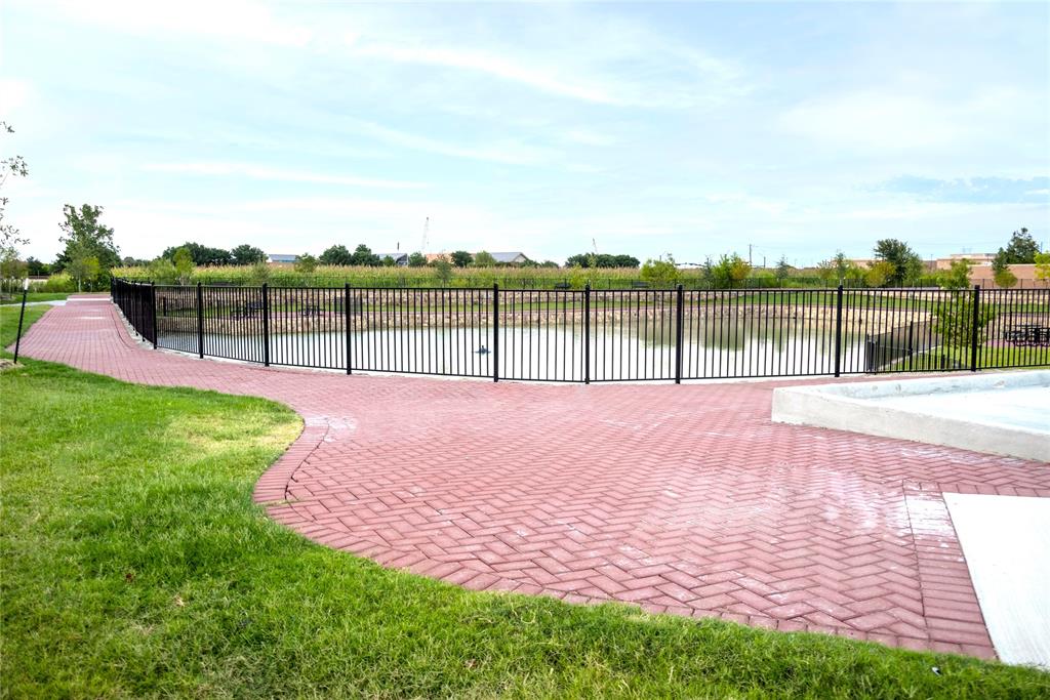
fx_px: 875
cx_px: 525
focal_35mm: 30
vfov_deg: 43.6
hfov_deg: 61.9
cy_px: 350
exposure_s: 1/125
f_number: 4.5
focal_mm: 30
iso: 800
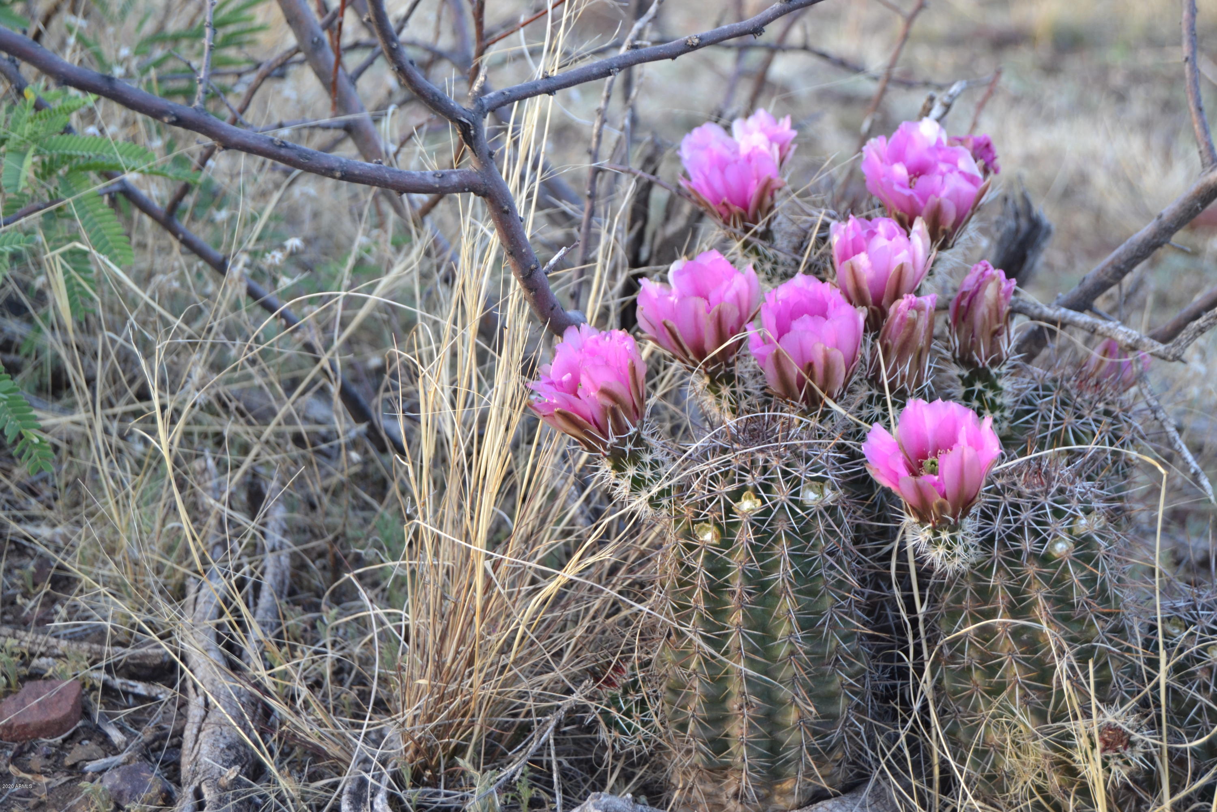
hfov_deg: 29.9
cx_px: 608
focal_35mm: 68
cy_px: 406
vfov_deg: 20.2
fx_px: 2282
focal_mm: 45
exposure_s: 1/80
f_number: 5.3
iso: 400
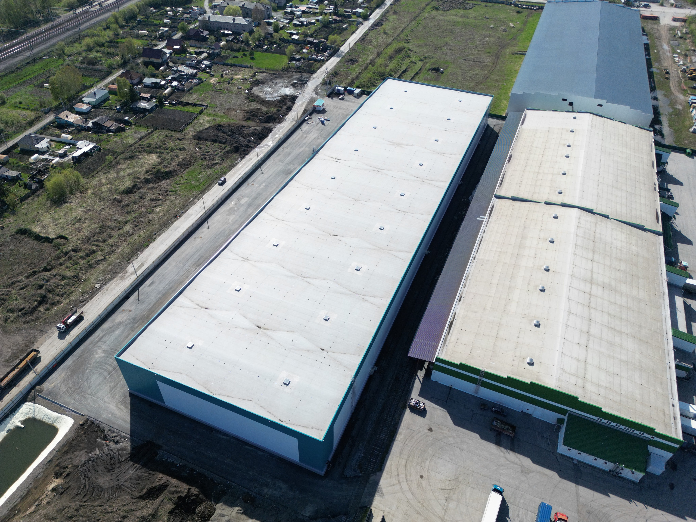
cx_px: 348
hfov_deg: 71.6
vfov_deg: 56.8
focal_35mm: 24
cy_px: 261
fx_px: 483
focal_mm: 6.72
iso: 150
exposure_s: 1/3000
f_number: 1.7
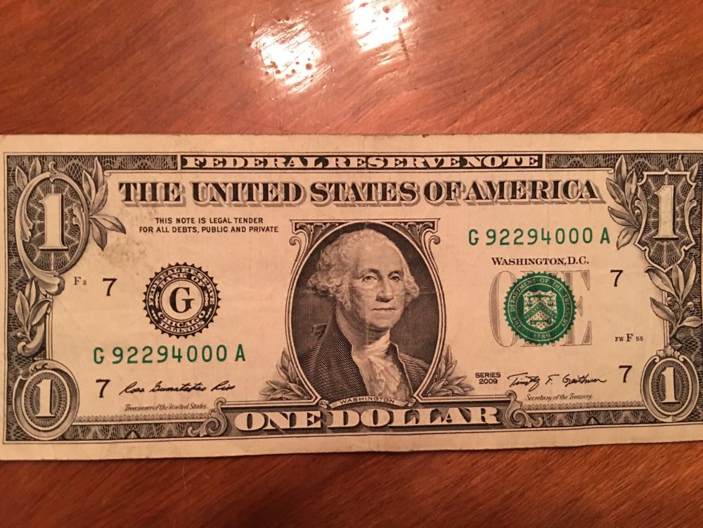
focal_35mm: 29
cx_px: 352
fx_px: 589
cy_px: 264
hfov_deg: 61.7
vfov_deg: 48.2
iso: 64
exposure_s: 1/4
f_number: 2.2
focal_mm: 4.15
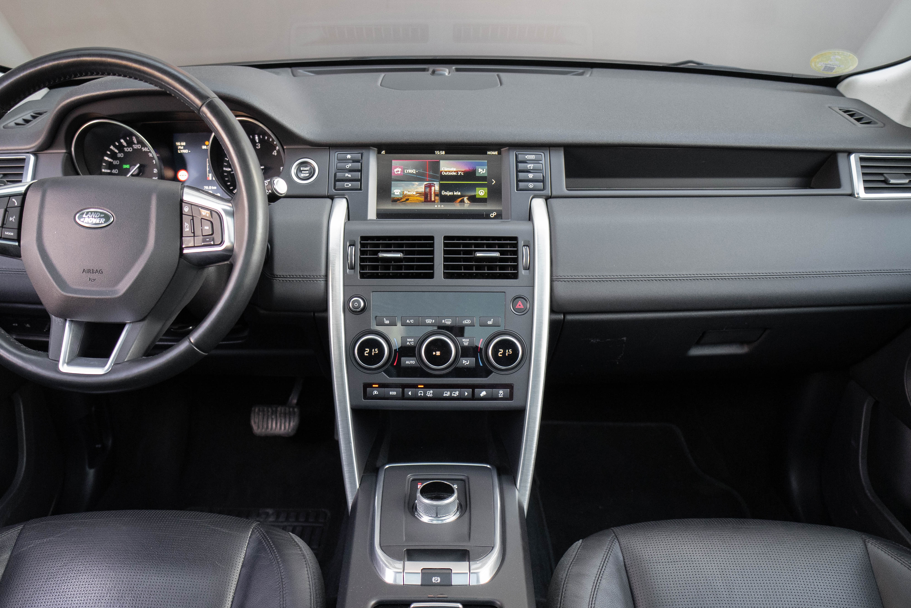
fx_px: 683
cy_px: 348
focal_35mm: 27
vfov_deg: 47.8
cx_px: 425
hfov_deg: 67.3
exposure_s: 1/80
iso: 1250
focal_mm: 18
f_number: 2.8
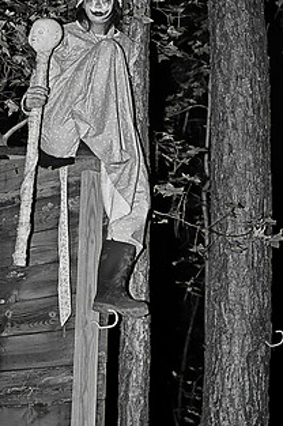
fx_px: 1123
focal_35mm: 95
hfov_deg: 14.4
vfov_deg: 21.4
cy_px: 157
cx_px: 116
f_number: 5.6
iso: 400
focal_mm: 66
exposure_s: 1/60
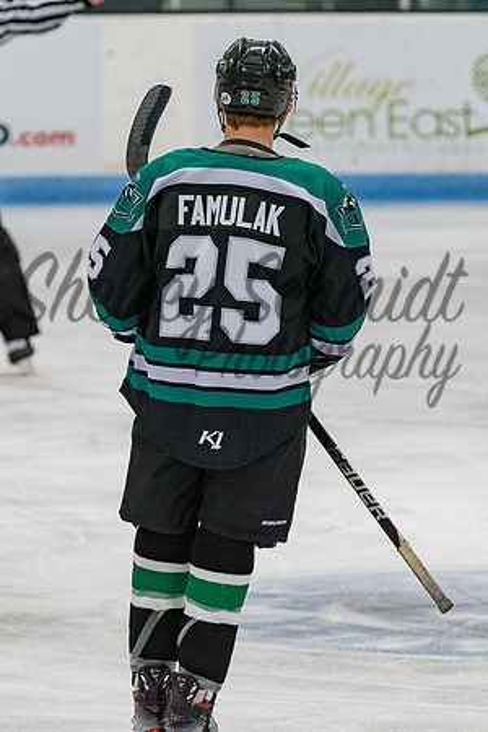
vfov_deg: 4.8
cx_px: 193
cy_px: 305
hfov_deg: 3.2
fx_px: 8804
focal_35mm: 433
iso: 2000
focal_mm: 165
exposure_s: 1/800
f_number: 3.5
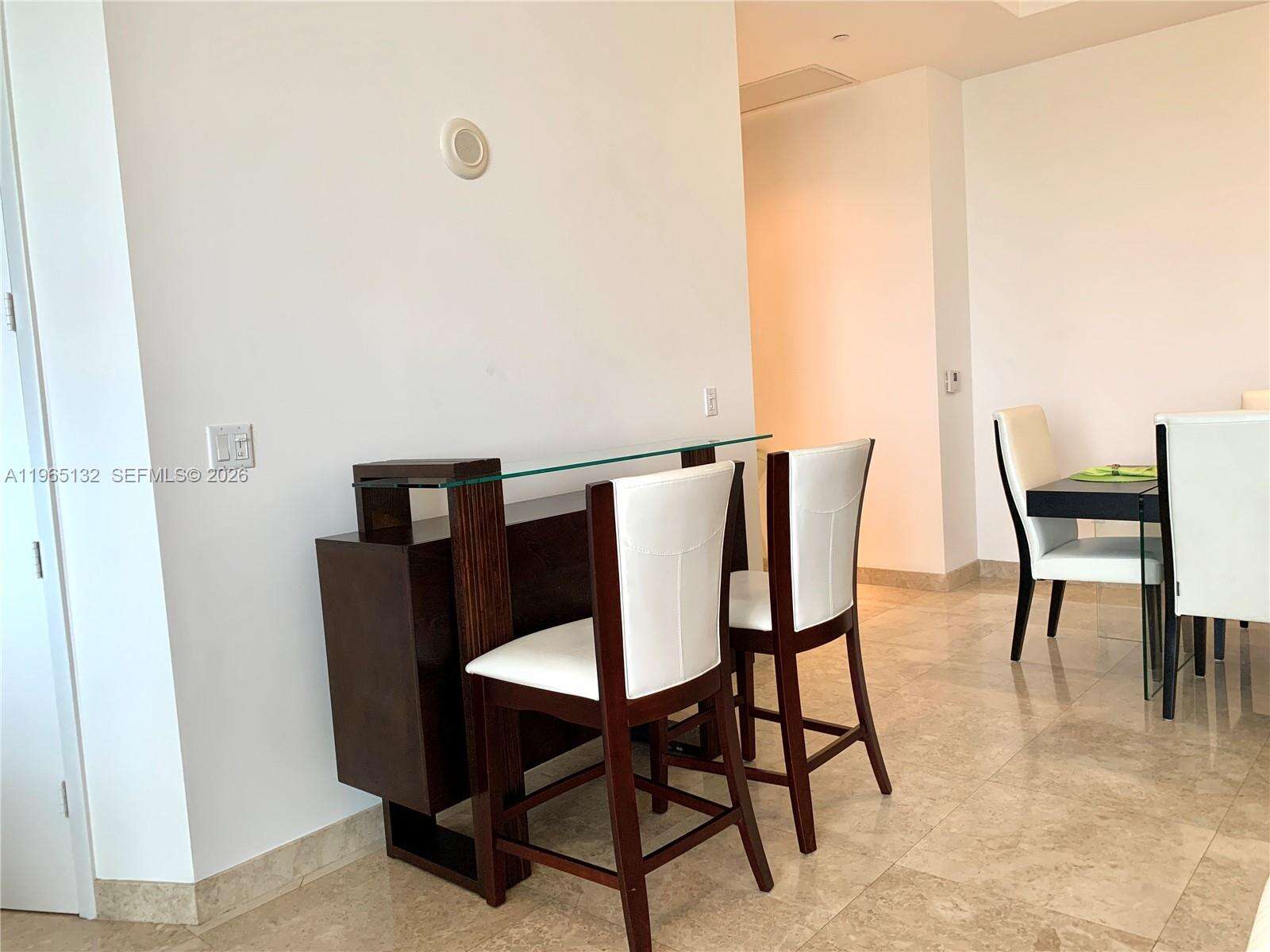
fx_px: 954
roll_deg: +3.3
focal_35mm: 26
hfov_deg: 67.3
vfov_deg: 53.1
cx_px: 635
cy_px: 476
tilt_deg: -4.3
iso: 64
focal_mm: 4.25
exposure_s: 1/60
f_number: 1.8
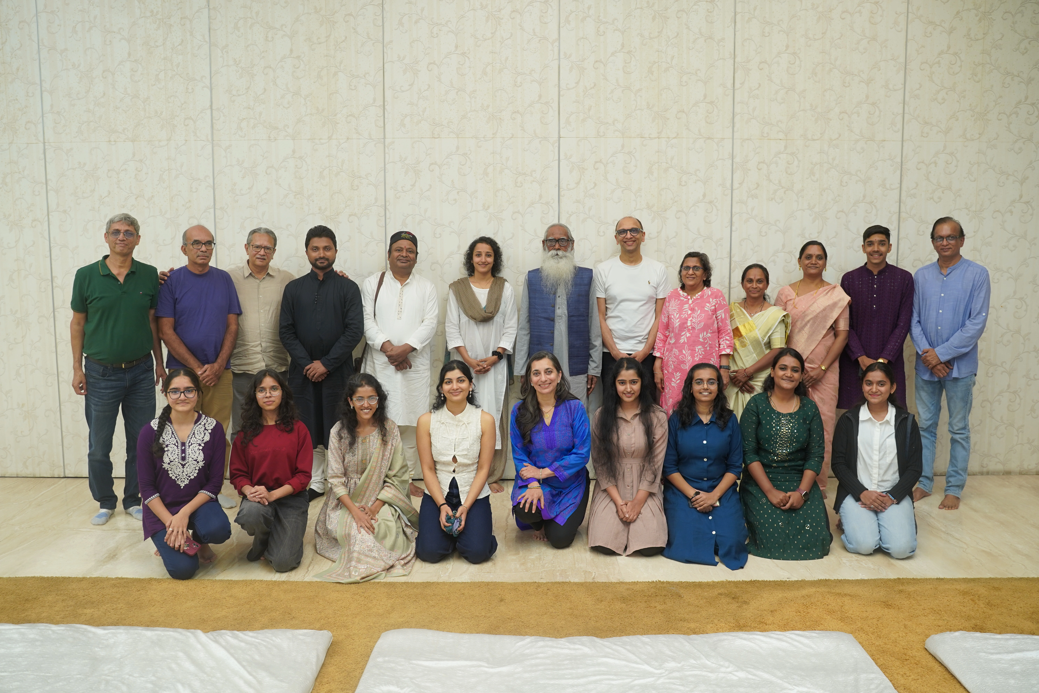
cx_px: 520
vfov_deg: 43.6
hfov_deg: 61.9
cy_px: 346
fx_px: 866
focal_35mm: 30
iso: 400
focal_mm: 30
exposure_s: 1/160
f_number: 4
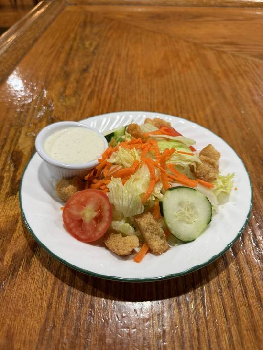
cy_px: 175
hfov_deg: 56.8
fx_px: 243
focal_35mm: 24
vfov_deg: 71.6
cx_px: 132
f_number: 1.78
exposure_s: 1/60
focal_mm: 6.76
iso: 160
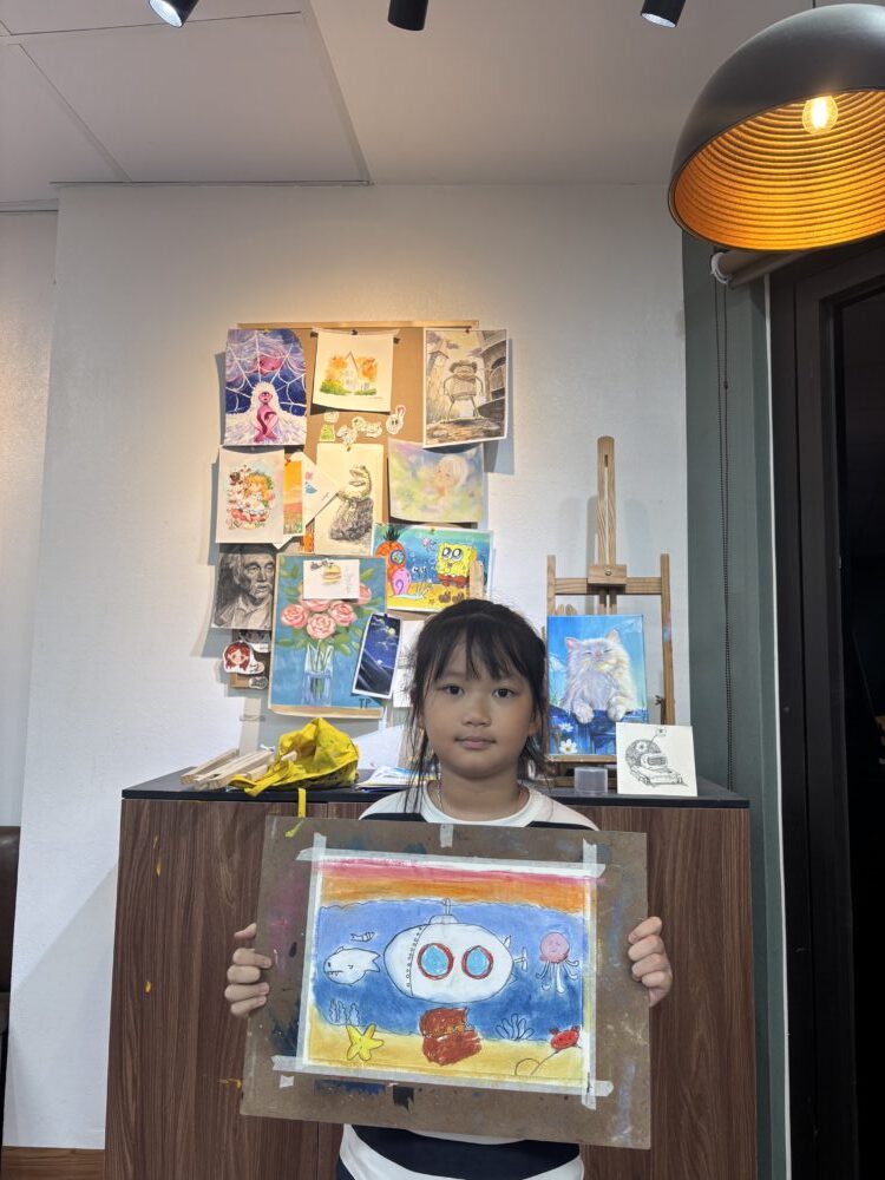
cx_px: 442
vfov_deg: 67.3
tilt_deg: +5.8
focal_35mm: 26
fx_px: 886
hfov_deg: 53.1
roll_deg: -1.6
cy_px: 590
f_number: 1.6
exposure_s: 1/100
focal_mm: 5.96
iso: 50
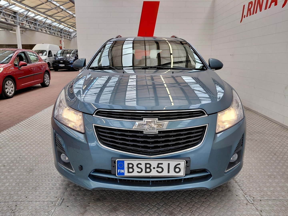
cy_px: 108
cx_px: 144
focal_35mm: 25
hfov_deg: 69.4
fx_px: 208
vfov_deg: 54.9
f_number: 1.8
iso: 50
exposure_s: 1/270
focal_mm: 4.69
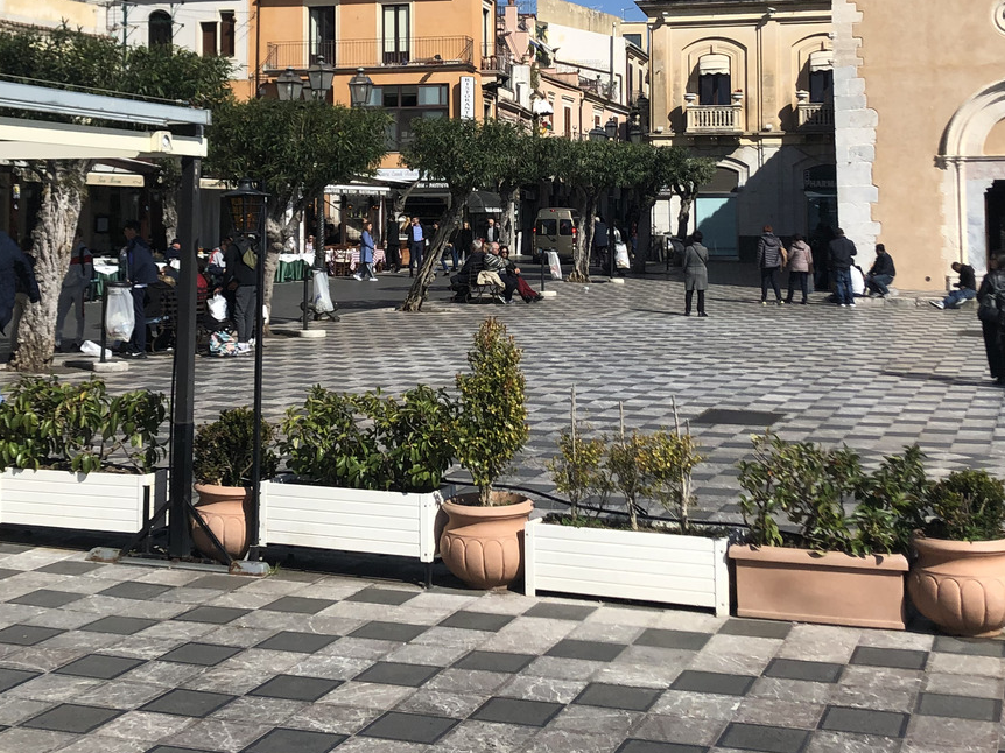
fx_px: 1509
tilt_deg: +4.0
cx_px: 449
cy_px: 134
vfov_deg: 27.4
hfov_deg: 36.8
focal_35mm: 52
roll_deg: +1.1
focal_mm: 4
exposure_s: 1/3436
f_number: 1.8
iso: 25
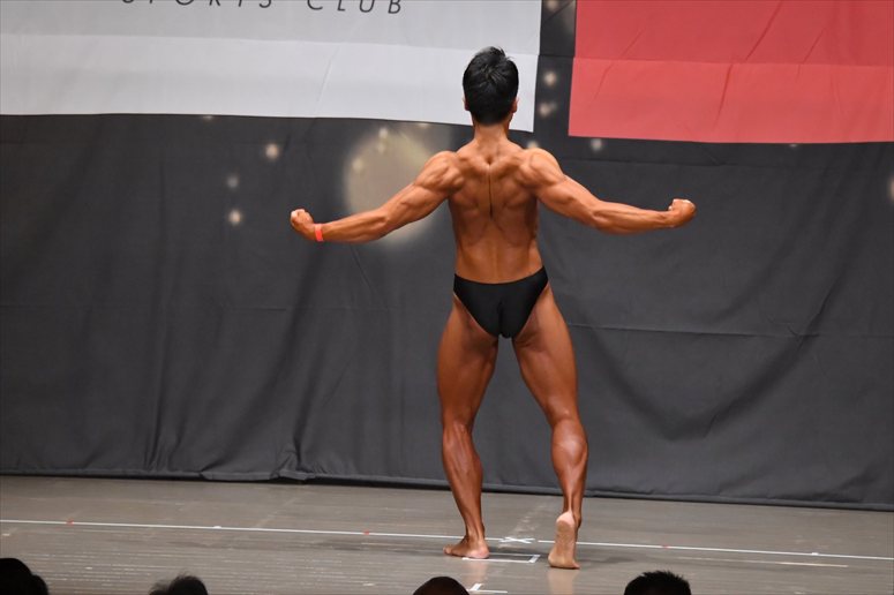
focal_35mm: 217
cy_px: 298
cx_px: 447
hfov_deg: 9.5
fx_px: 5386
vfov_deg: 6.3
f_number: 5.6
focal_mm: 145
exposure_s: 1/400
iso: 6400
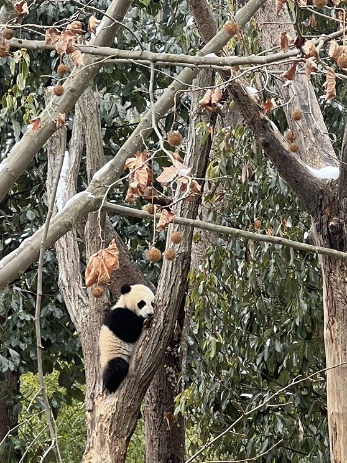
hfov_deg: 7.2
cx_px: 136
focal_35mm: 207
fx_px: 2767
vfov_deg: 9.6
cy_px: 279
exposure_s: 1/99
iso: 32
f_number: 2.8
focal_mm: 9
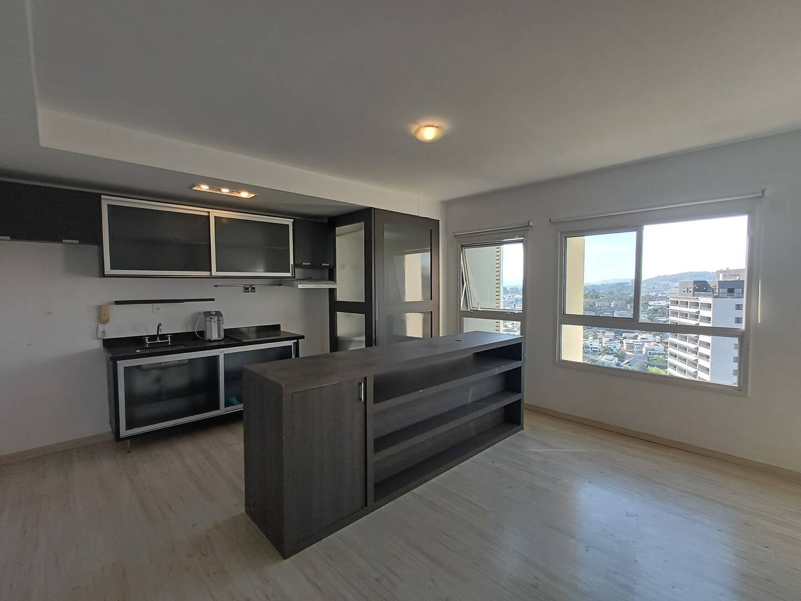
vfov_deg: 78.1
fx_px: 370
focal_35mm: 16
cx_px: 400
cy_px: 300
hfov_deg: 94.5
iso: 40
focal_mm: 1.64
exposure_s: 1/136
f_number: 2.2
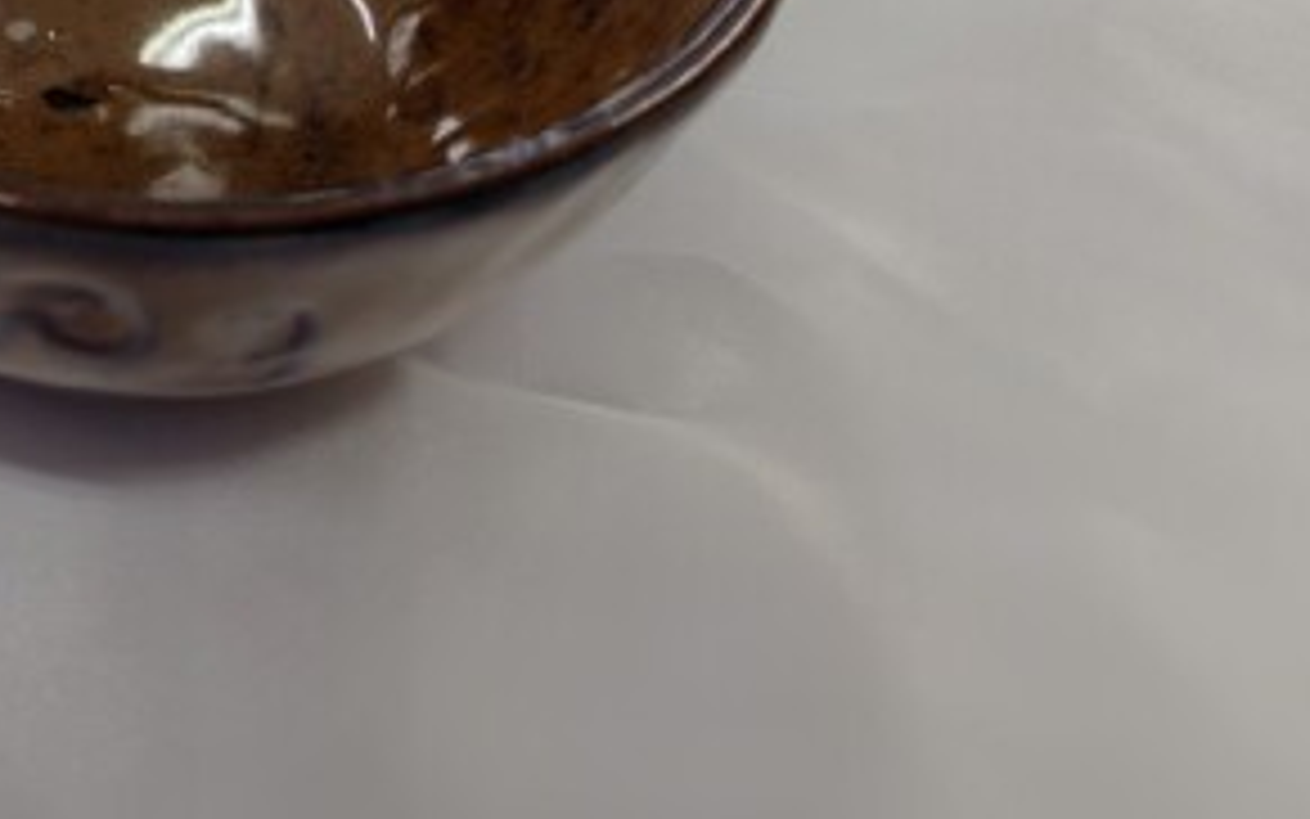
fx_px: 2392
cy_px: -495
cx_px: -396
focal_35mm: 67
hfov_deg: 26.1
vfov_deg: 17.1
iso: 92
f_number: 1.9
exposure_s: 1/120
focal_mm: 5.6
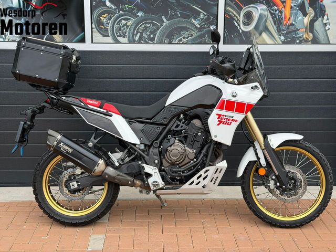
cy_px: 126
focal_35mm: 48
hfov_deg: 39.7
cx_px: 168
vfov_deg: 30.3
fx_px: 466
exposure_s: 1/1931
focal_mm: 6.76
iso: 100
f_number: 1.78
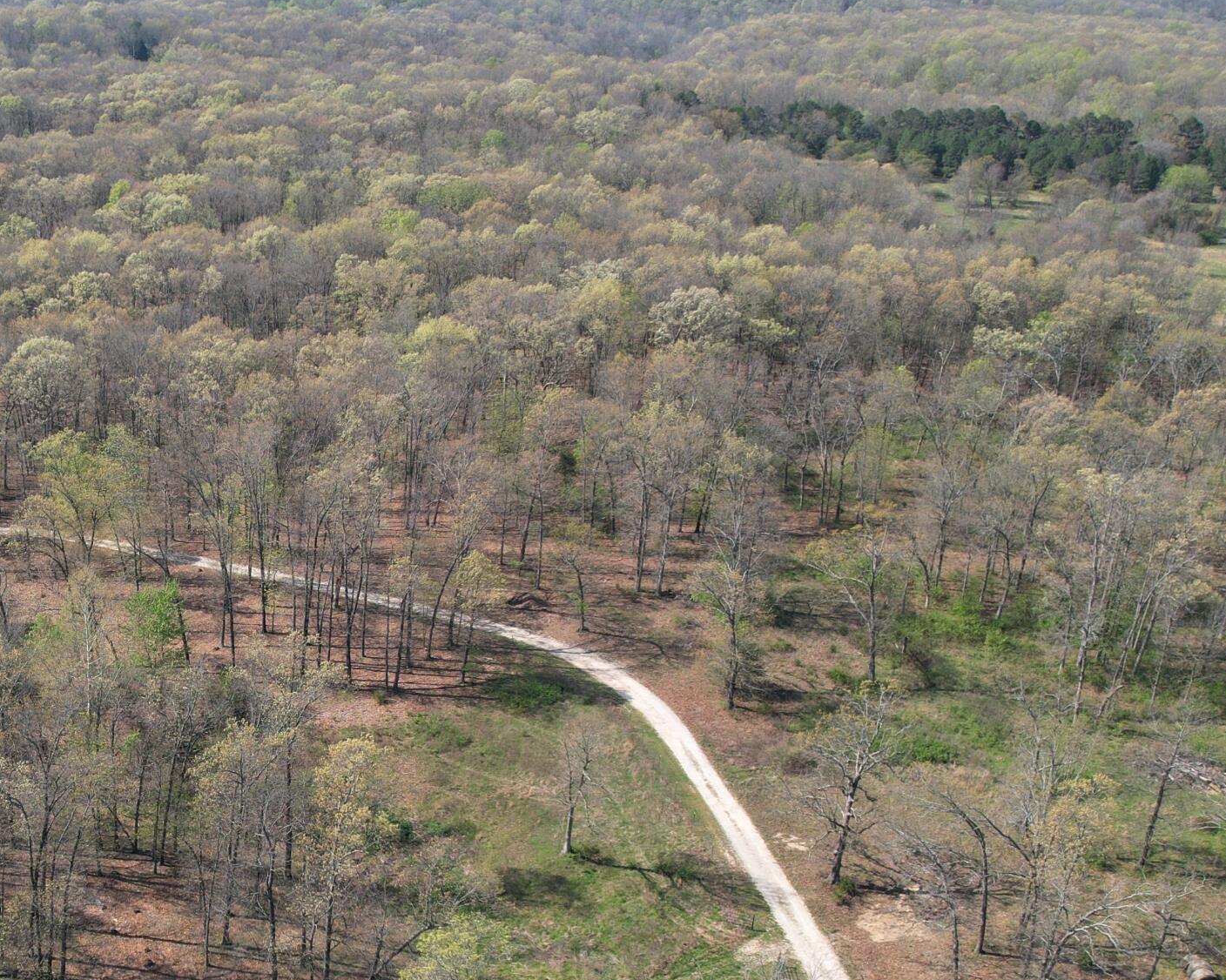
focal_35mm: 44
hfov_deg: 40.1
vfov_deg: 33.6
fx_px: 1596
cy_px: 708
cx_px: 219
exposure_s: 1/125
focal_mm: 8.38
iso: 100
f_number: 2.8
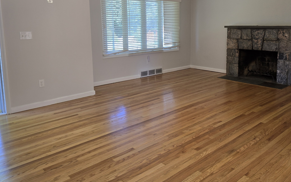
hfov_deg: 60.9
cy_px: 63
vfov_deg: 40.2
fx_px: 246
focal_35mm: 31
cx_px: 168
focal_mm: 6.3
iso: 100
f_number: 1.7
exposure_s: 1/120
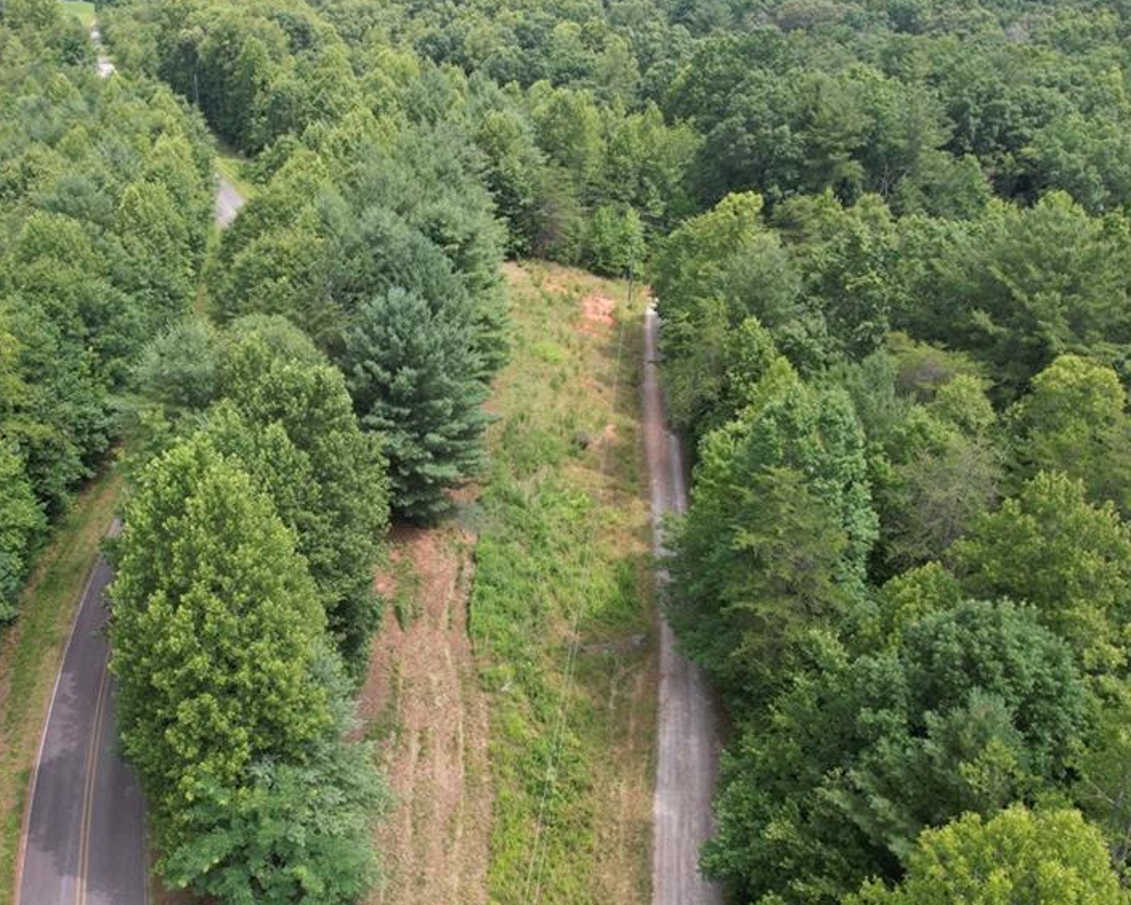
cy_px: 473
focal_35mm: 30
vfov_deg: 48.5
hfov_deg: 58.4
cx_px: 465
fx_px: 1004
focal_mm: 8.38
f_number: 2.8
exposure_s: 1/640
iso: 100
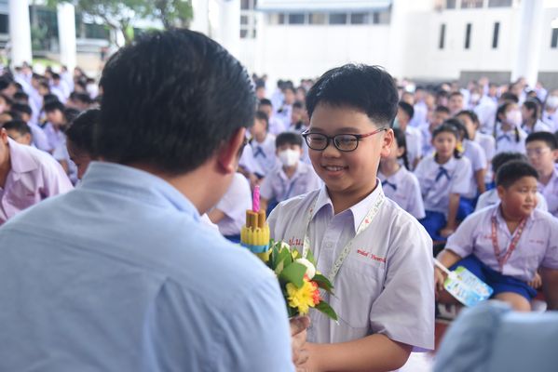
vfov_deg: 28.1
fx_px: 744
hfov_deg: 41.1
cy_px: 186
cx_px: 279
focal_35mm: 48
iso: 800
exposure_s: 1/125
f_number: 4
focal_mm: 48
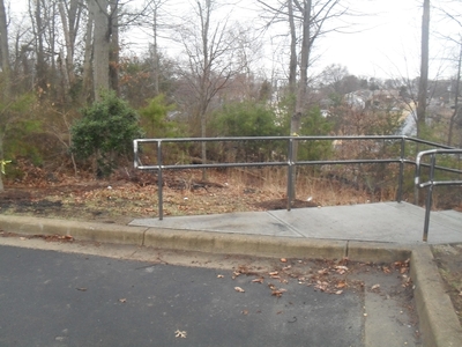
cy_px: 174
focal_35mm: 35
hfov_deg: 52.6
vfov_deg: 40.7
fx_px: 467
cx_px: 231
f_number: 3.2
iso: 240
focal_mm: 6.3
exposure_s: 1/45
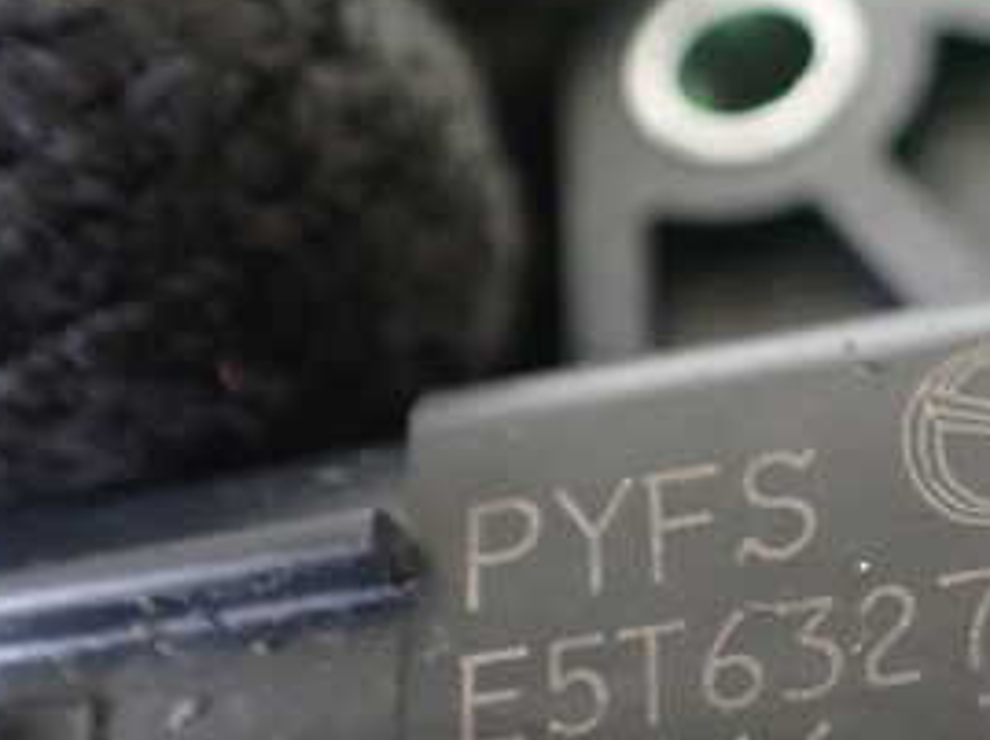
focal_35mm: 67
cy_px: 600
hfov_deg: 27.3
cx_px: 994
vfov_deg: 21.6
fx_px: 1914
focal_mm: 5.4
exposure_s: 1/30
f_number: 2.3
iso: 1250
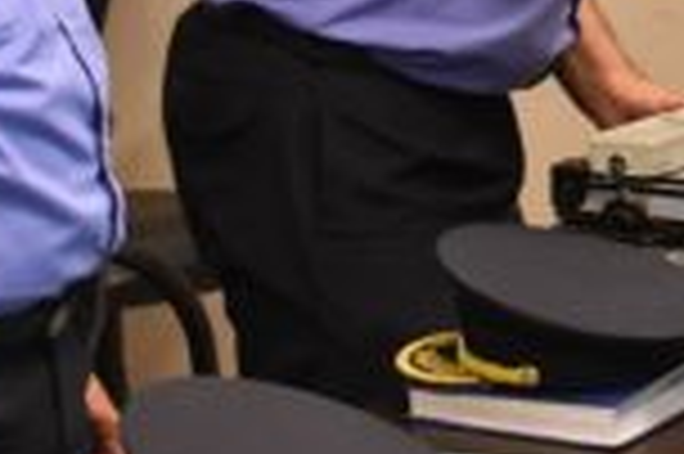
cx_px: 778
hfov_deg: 13.1
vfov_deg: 8.8
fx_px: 2923
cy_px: -22
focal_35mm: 154
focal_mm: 26
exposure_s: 1/80
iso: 1600
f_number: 6.3
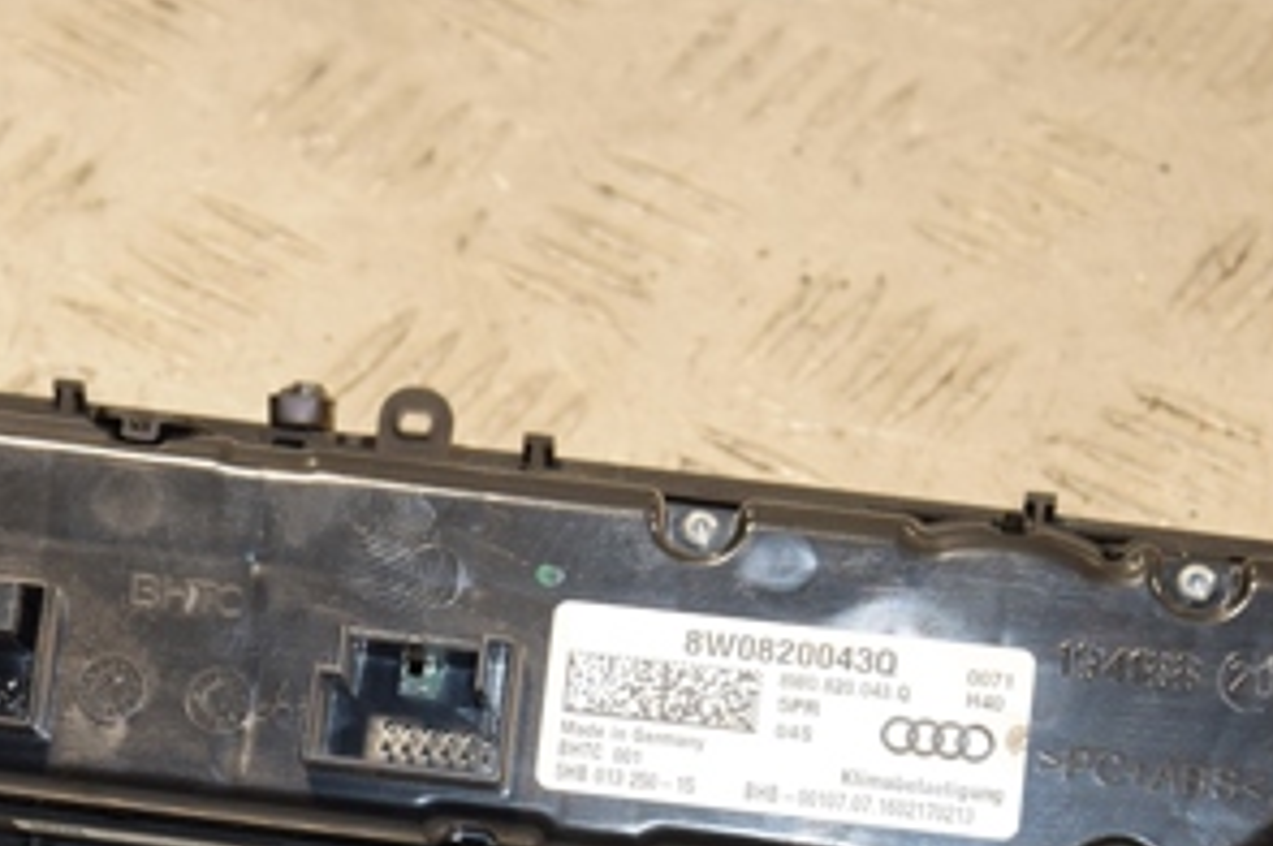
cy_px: 561
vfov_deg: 7.2
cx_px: 302
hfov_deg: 10.9
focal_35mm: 189
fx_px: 6676
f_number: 7.1
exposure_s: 1/200
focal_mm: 58
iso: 800
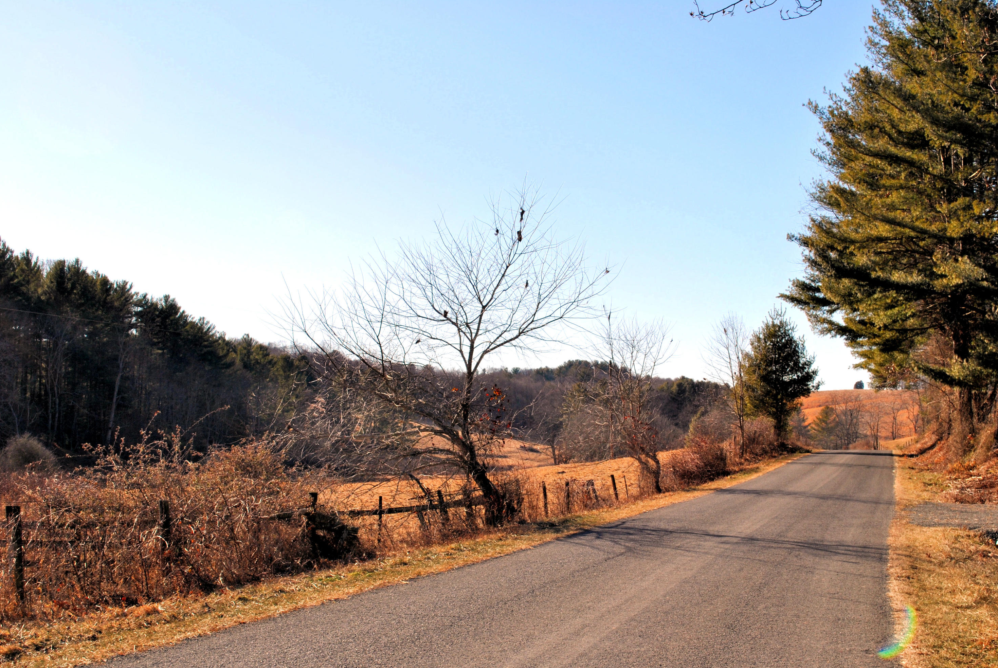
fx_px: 1360
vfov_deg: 27.6
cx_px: 501
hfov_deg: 40.3
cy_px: 340
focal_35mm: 49
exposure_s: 1/200
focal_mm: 32
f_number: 10
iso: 100
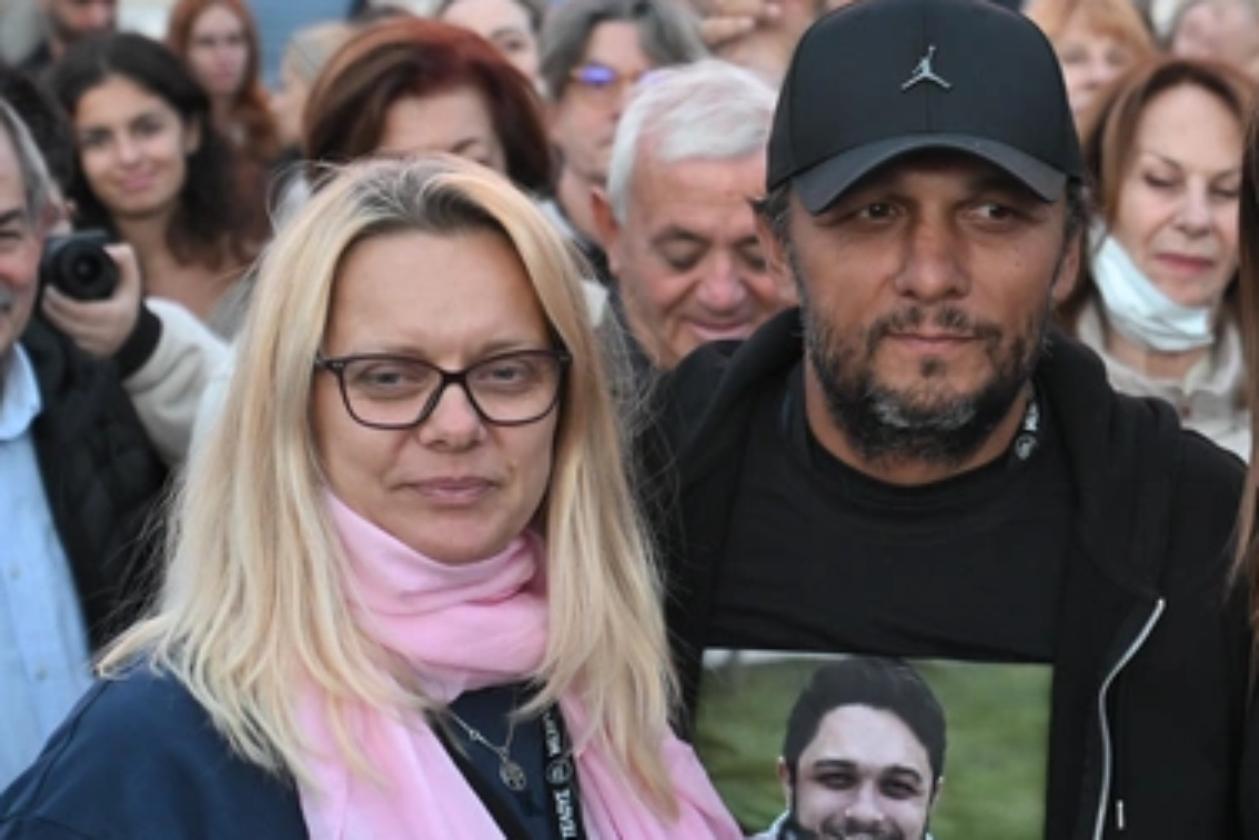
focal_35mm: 98
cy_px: 498
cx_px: 936
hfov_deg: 20.7
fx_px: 3427
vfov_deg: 14.0
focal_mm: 57
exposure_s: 1/125
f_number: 4
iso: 2500
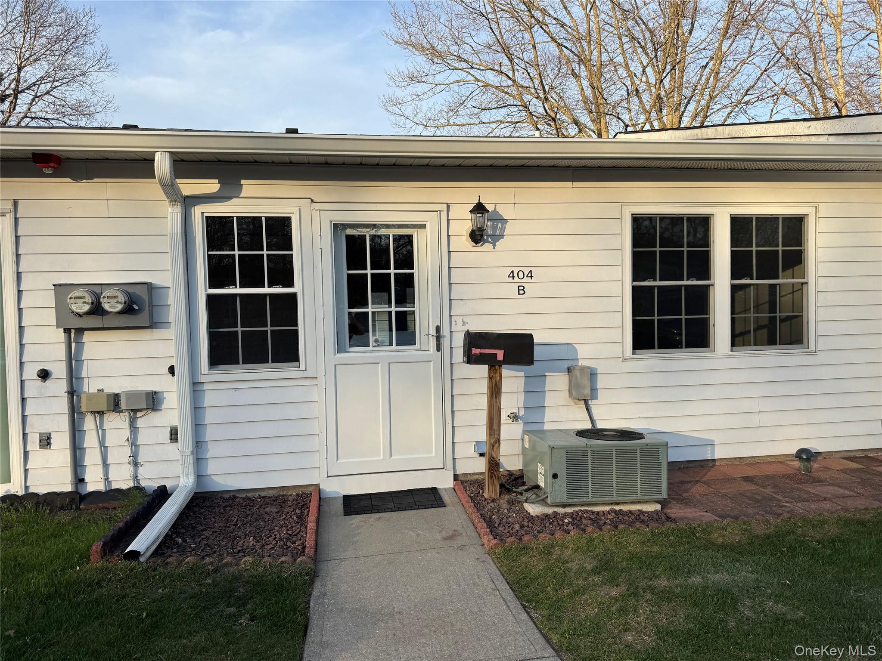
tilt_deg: -2.9
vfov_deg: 56.8
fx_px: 612
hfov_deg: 71.6
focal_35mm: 24
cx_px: 441
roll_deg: +1.8
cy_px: 330
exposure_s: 1/2105
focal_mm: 6.76
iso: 80
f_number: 1.78
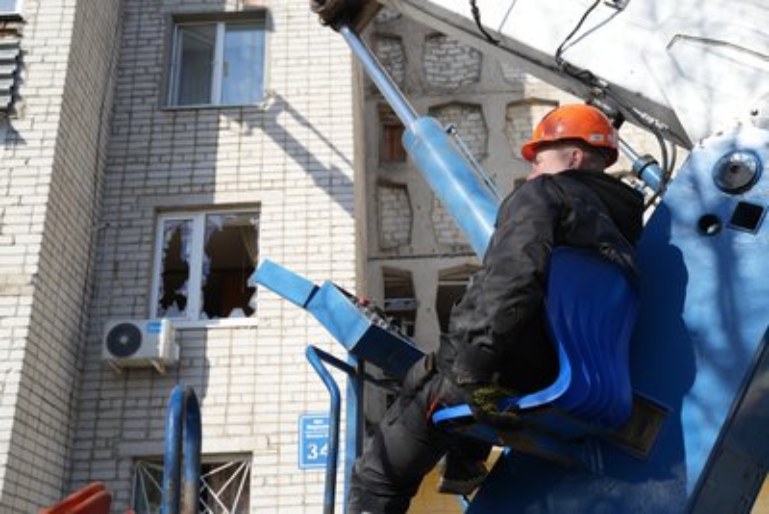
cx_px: 384
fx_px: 855
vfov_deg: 33.4
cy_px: 257
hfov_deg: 48.4
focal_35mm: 40
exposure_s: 1/250
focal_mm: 40
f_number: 7.1
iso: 100
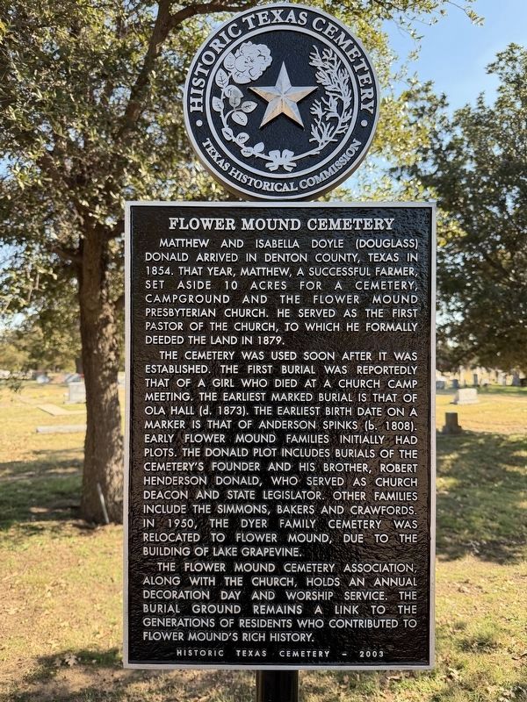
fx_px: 487
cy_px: 351
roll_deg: +0.2
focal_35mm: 24
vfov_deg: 71.6
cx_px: 264
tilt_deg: +0.9
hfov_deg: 56.8
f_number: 1.78
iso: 100
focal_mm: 6.76
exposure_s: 1/849
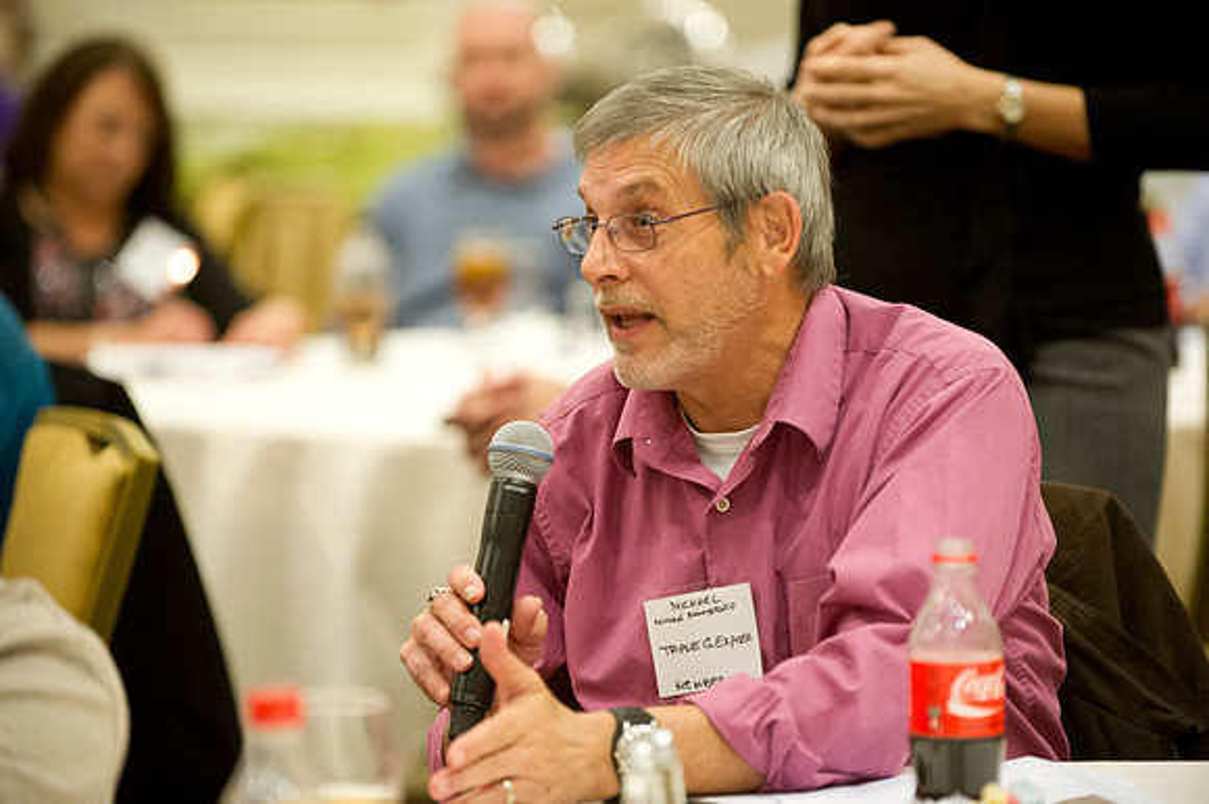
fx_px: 5370
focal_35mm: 160
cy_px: 402
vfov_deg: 8.6
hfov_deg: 12.8
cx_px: 604
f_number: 2.8
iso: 3200
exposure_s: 1/60
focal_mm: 160
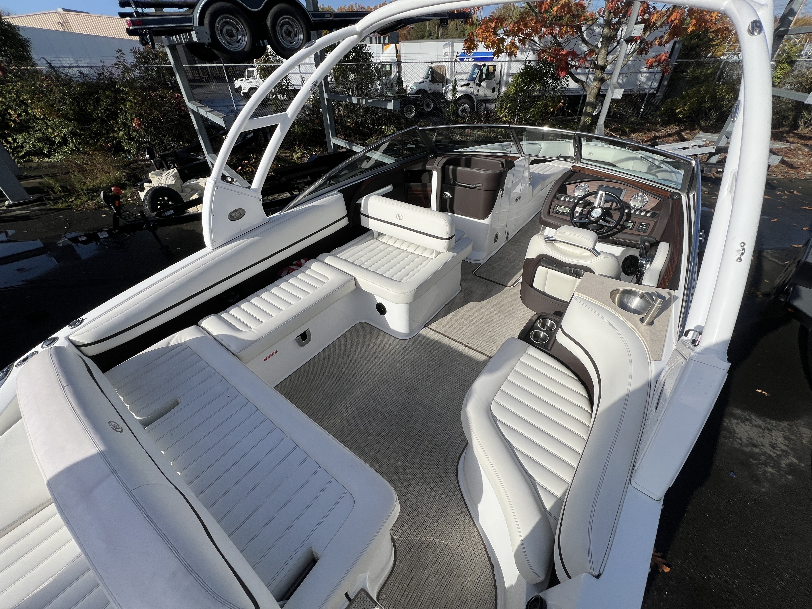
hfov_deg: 106.2
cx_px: 406
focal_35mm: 13
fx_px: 305
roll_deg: +1.9
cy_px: 304
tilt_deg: -37.0
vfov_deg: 89.9
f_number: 1.8
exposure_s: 1/2481
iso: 32
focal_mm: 1.57
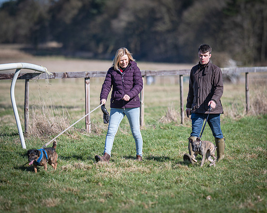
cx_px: 180
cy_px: 101
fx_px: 2393
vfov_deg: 5.1
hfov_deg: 6.4
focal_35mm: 303
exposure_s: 1/2500
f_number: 1.8
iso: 50
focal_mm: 135
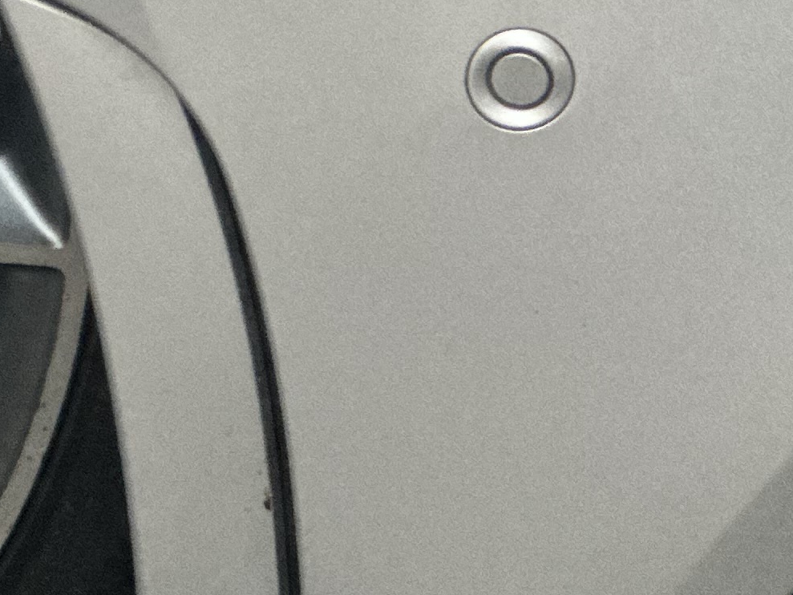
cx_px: -365
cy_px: -86
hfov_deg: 6.2
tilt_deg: -20.8
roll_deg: +3.7
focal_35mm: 314
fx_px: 7194
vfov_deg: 4.7
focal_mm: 9
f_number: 2.8
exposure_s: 1/18
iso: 400
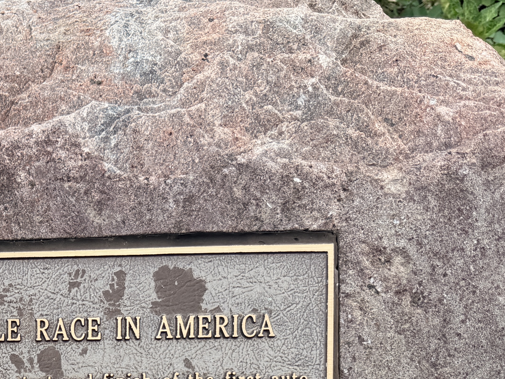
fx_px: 934
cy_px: 468
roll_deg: +2.2
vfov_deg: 21.2
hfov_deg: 27.2
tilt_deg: -38.1
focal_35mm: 64
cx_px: -80
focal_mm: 6.76
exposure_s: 1/1618
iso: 80
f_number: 1.78
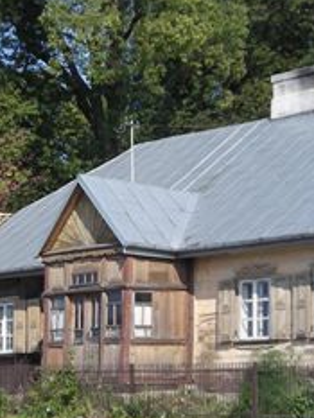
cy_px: 224
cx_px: 314
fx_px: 882
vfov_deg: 26.7
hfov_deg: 19.6
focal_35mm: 73
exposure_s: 1/153
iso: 50
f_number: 6.4
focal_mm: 6.3
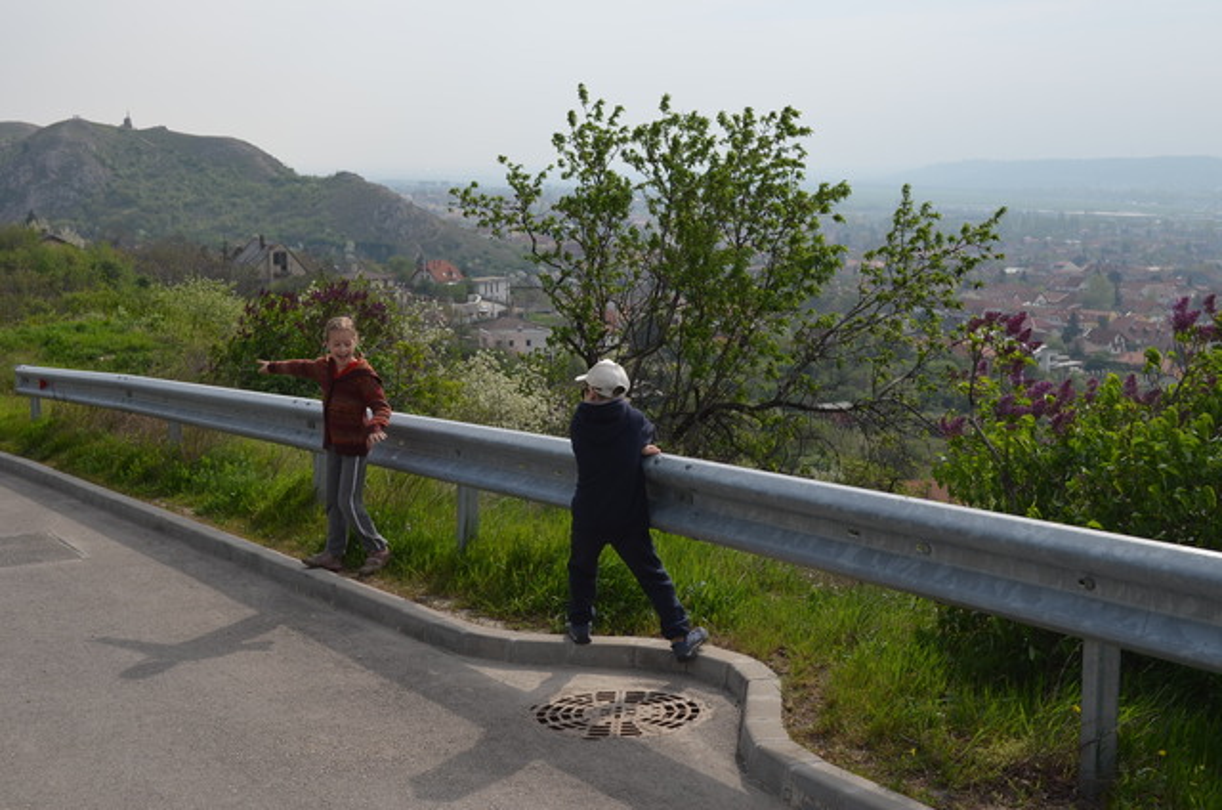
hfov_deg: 41.2
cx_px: 611
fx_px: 1626
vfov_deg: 28.0
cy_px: 405
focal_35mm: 48
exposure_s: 1/250
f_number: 8
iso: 100
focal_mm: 32
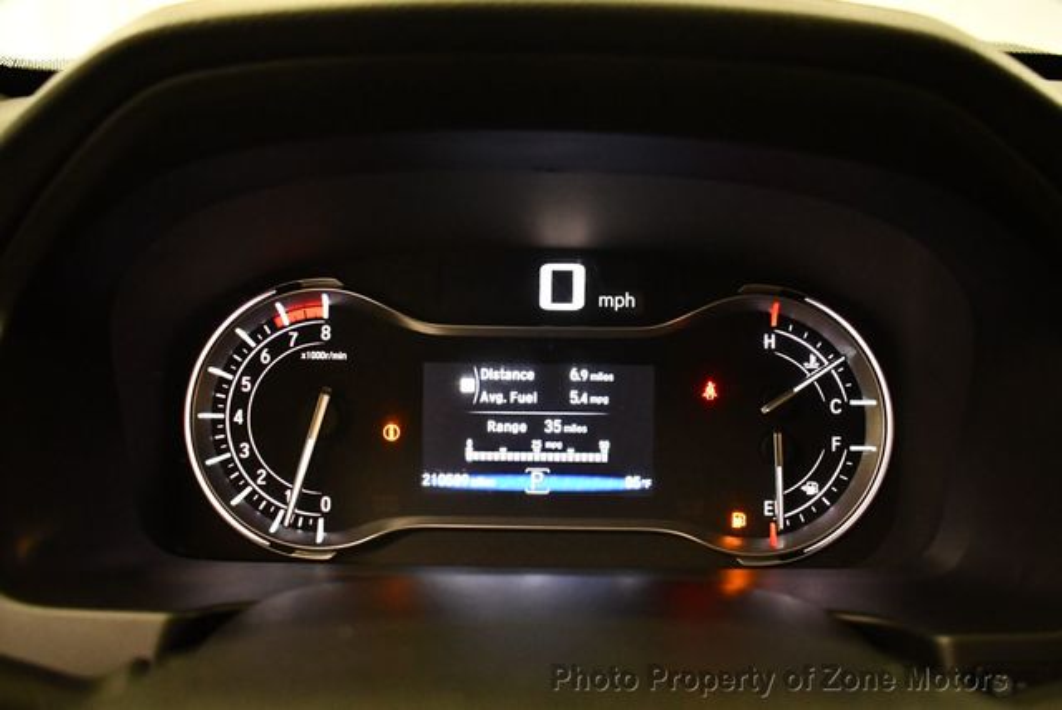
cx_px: 531
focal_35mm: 36
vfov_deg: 36.9
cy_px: 355
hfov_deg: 53.1
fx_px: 1063
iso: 3200
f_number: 3.5
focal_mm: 18
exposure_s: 1/80
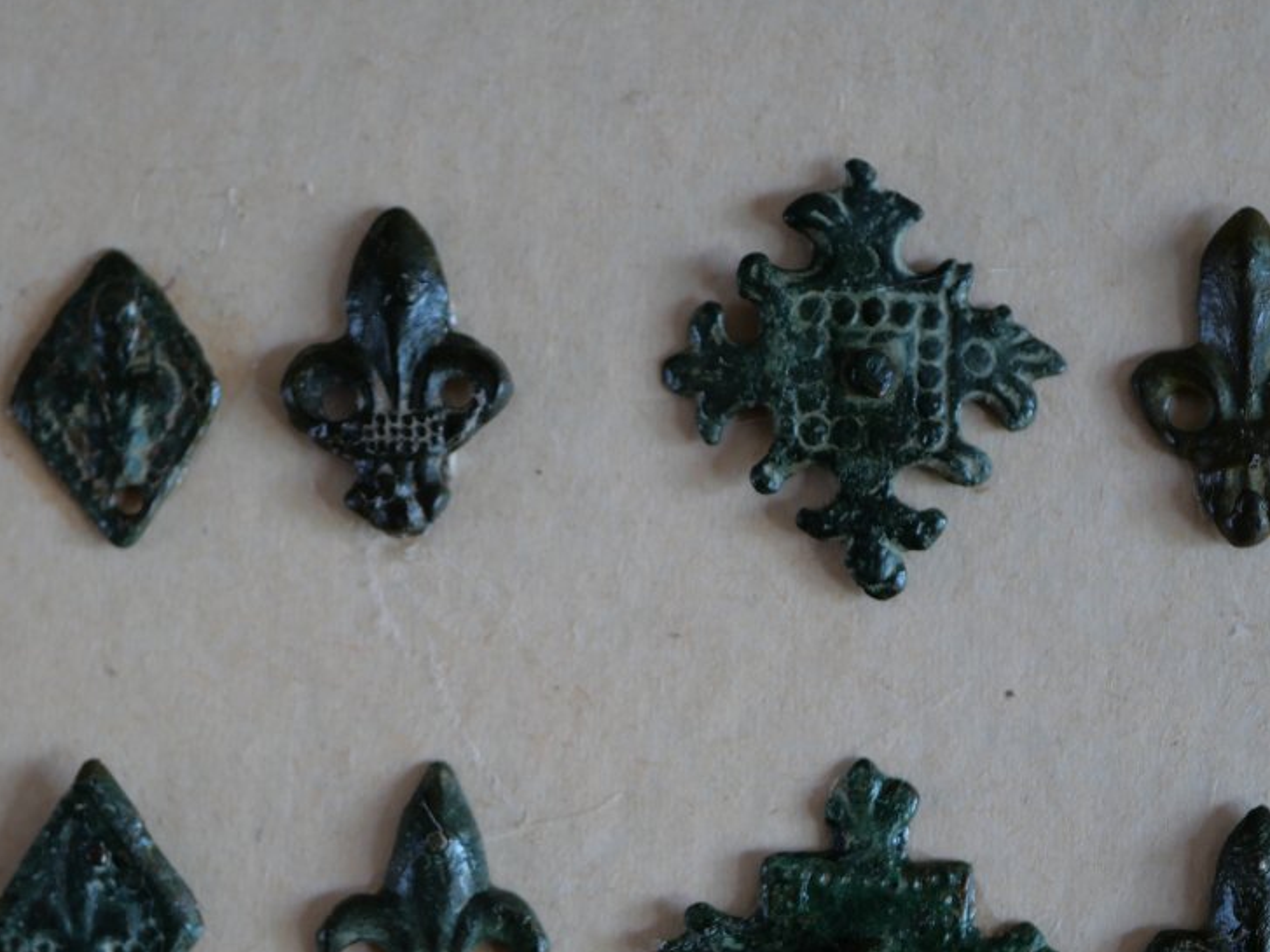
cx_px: 447
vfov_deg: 14.9
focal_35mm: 99
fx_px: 3632
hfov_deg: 19.8
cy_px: 709
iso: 250
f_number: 2.8
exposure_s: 1/60
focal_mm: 30
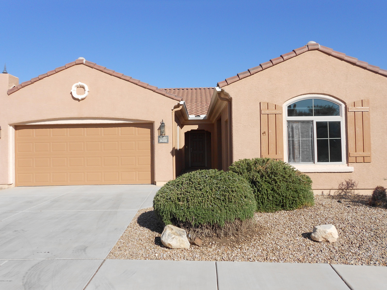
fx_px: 324
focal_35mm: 29
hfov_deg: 61.7
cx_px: 194
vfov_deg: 48.2
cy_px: 145
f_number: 3.4
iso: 80
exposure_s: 1/1250
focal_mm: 5.1
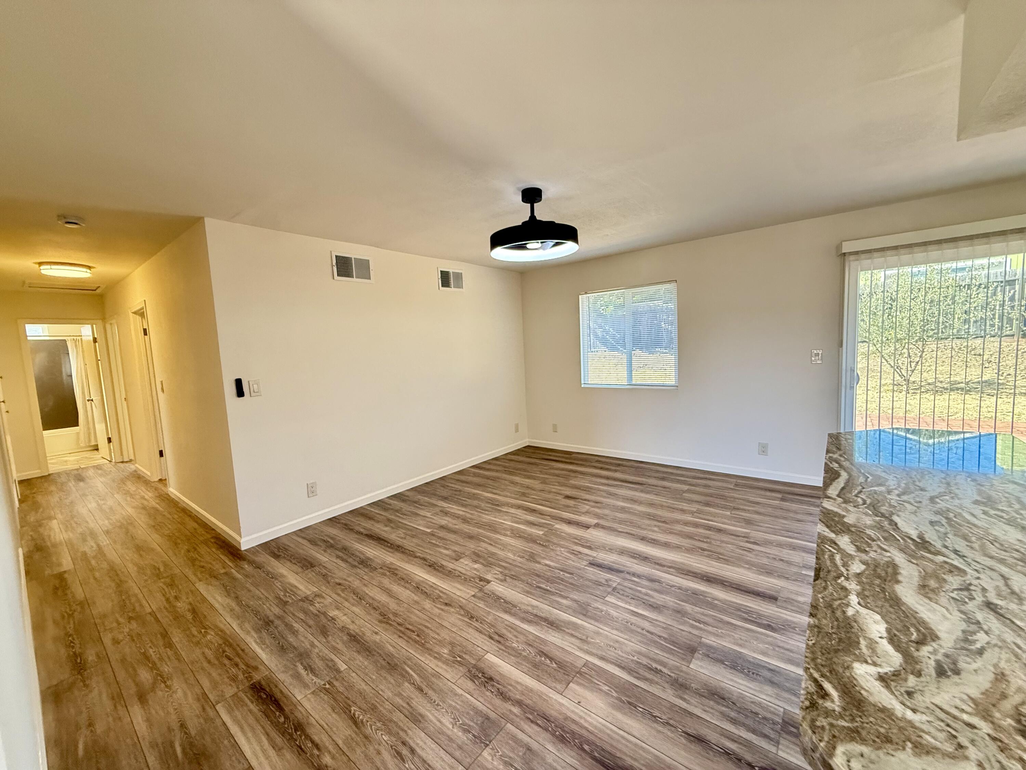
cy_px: 385
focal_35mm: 14
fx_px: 415
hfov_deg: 102.1
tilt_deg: -5.5
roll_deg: +2.5
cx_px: 513
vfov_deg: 85.7
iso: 500
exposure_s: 1/120
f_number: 2.2
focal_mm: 2.22
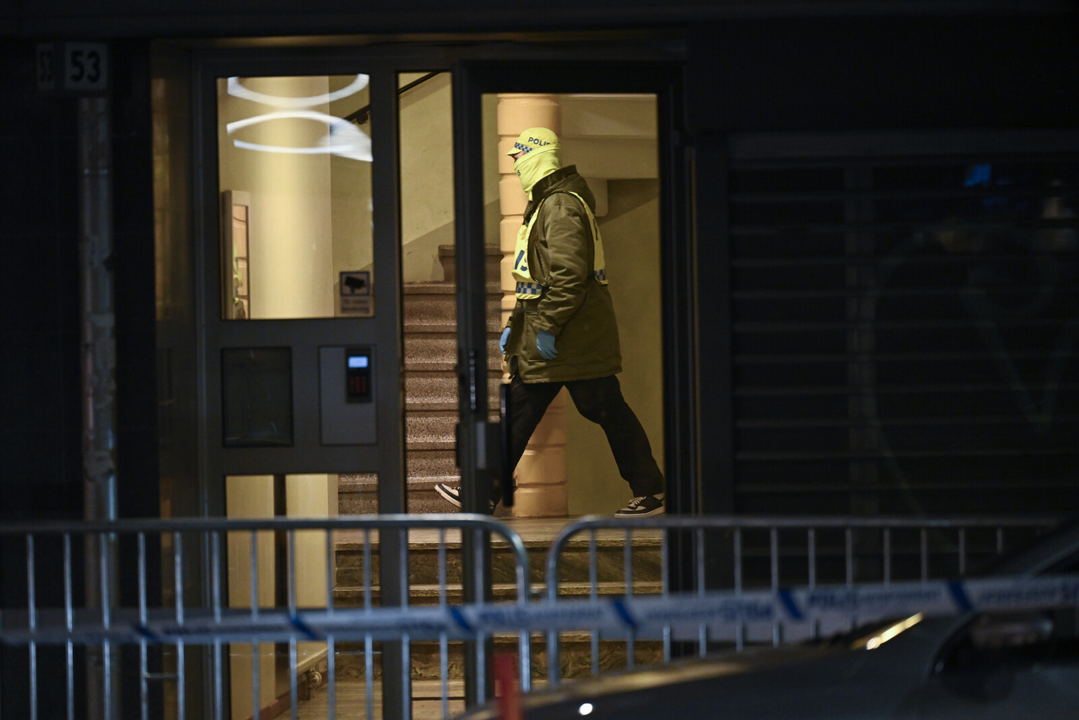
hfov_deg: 10.3
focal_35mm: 200
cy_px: 360
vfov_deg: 6.9
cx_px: 540
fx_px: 5995
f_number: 2.8
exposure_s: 1/160
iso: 4000
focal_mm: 200
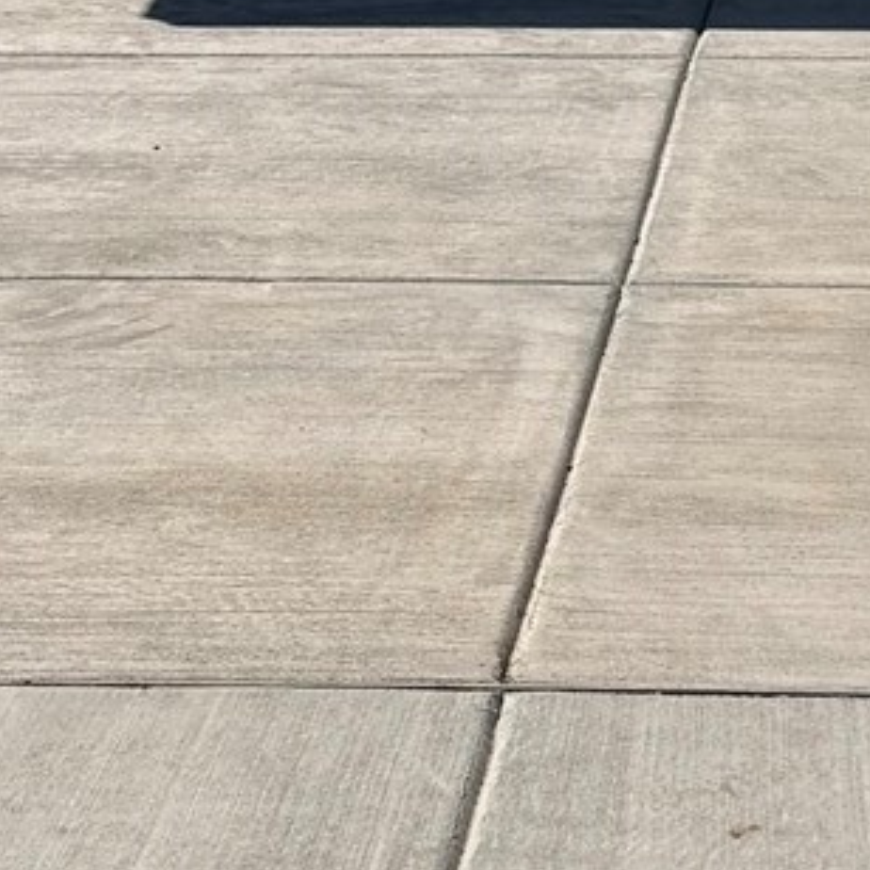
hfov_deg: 12.4
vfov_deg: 12.0
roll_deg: +0.1
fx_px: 4009
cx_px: 449
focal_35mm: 141
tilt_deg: -1.3
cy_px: -277
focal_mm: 6.76
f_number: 1.78
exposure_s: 1/11905
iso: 80
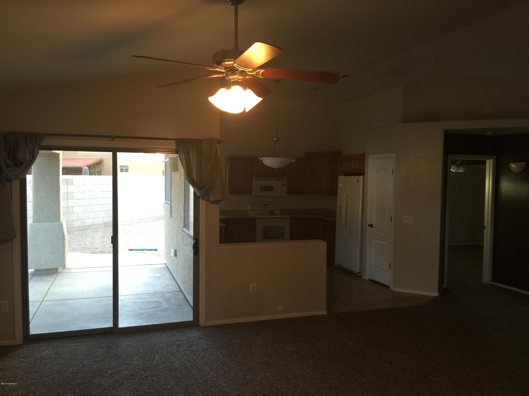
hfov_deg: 61.7
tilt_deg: -0.5
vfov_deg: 48.2
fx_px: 443
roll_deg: +1.7
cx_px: 264
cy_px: 198
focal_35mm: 29
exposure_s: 1/30
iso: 50
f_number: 2.2
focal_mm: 4.15
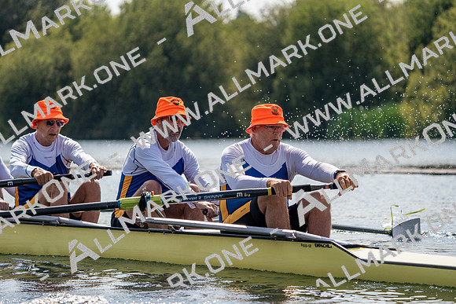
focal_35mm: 200
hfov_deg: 10.3
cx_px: 228
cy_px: 152
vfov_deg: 6.9
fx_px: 2534
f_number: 5.6
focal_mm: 200
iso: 200
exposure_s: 1/1600
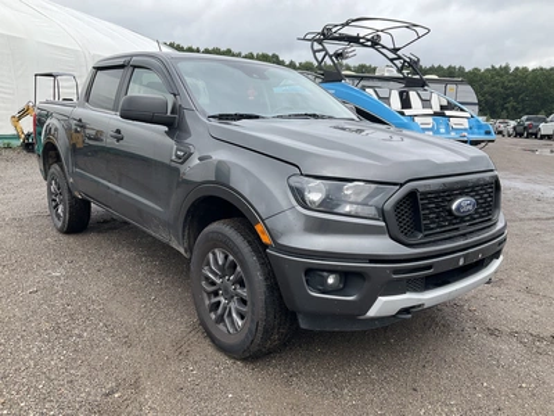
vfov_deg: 48.2
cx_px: 277
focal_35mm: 29
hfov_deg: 61.7
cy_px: 208
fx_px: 464
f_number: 1.8
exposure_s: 1/446
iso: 25
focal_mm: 3
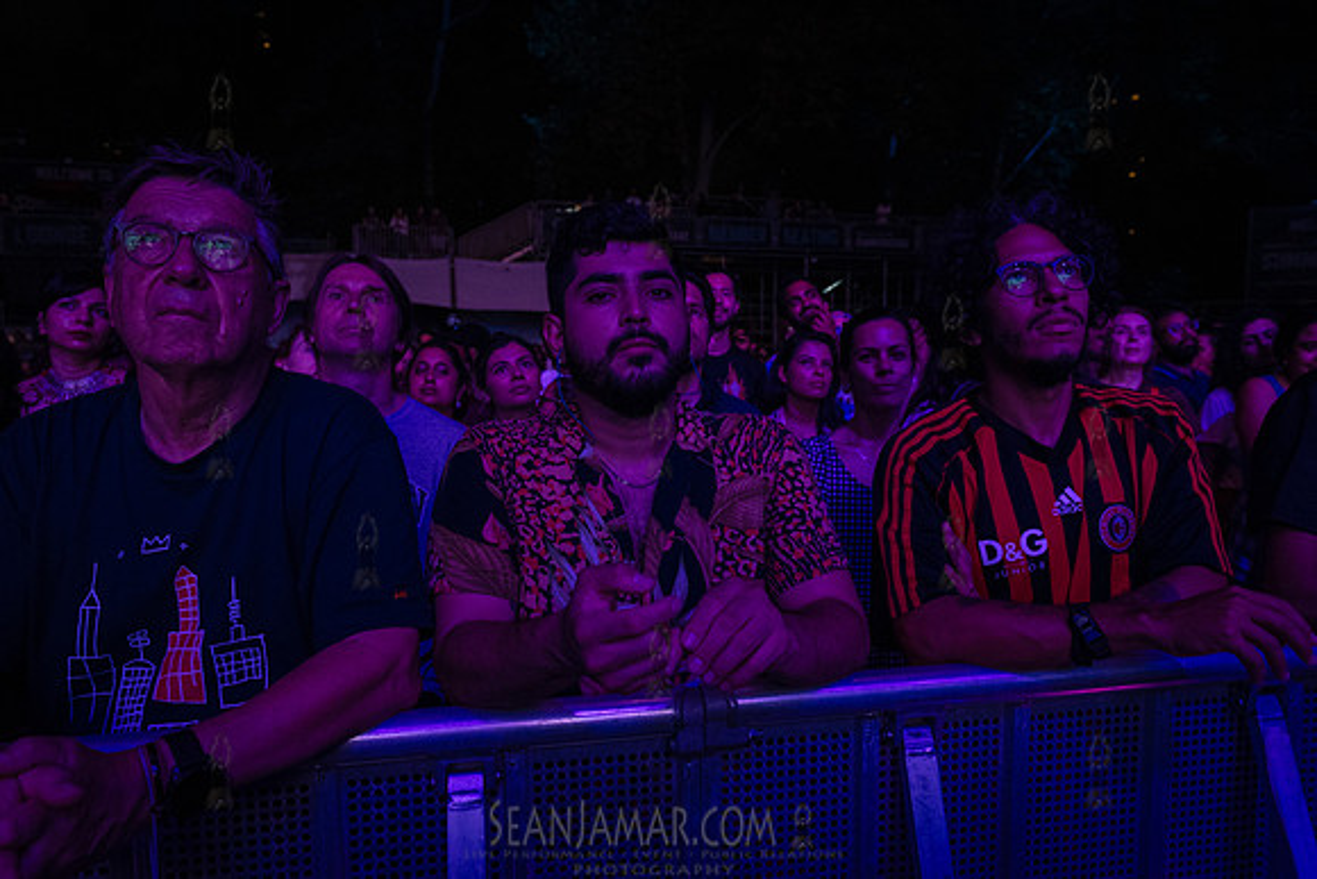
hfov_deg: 70.5
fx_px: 931
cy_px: 440
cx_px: 681
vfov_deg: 50.5
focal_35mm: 25
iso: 5000
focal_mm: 24
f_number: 4
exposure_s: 1/200
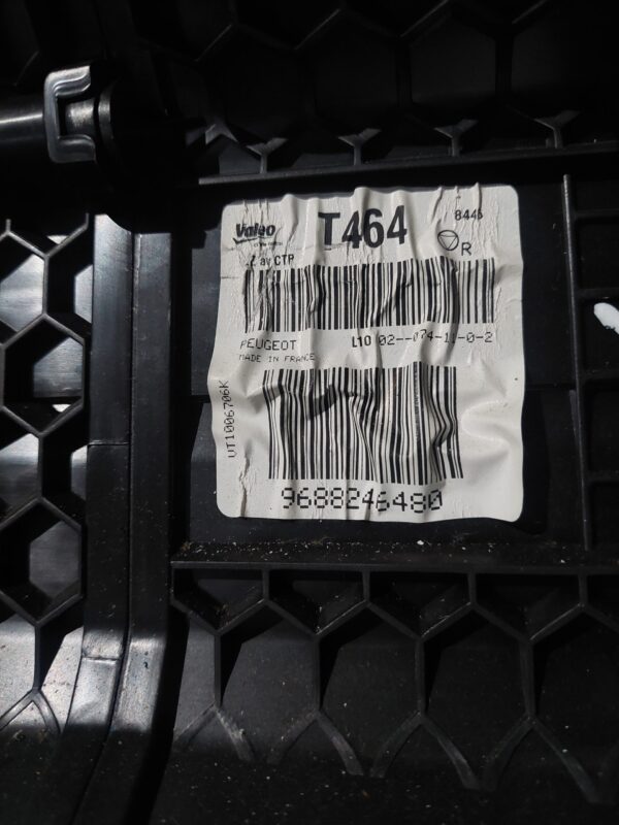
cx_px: 310
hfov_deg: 54.9
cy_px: 412
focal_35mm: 25
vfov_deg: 69.4
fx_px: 596
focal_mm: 5.23
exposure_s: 1/25
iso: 500
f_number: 1.8
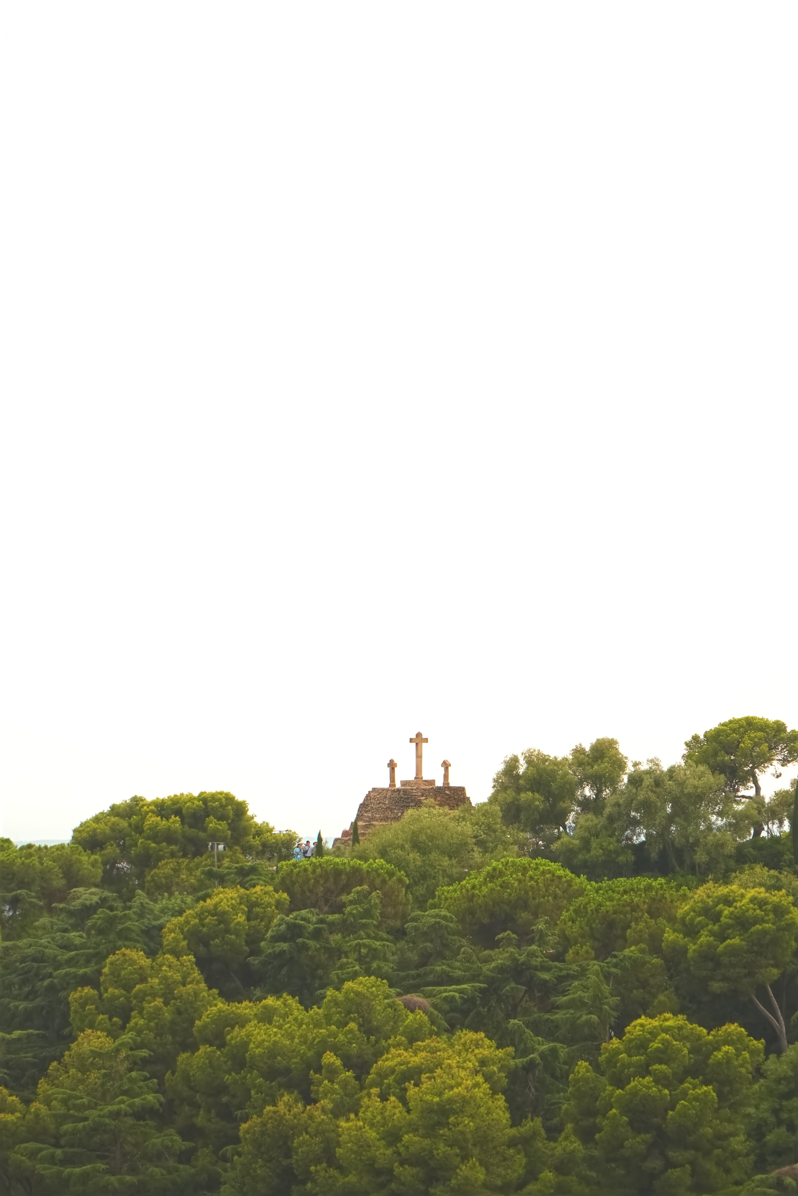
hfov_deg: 9.1
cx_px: 399
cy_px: 598
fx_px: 5037
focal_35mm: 152
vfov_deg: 13.6
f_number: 6.3
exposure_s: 1/400
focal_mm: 101
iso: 500
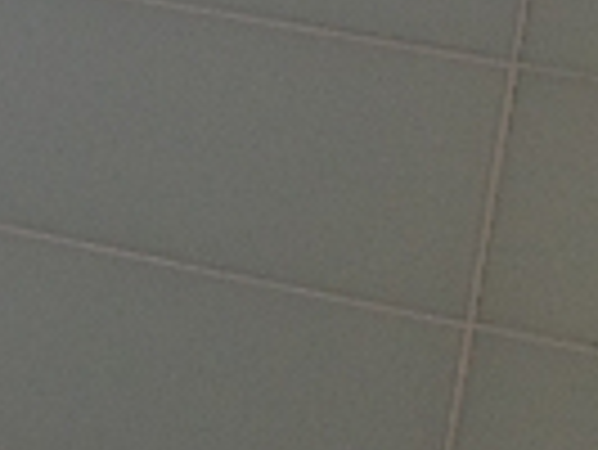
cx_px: -328
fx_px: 3631
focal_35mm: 210
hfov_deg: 9.1
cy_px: 621
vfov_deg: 7.0
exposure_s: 1/24
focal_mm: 4.28
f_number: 2.4
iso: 80
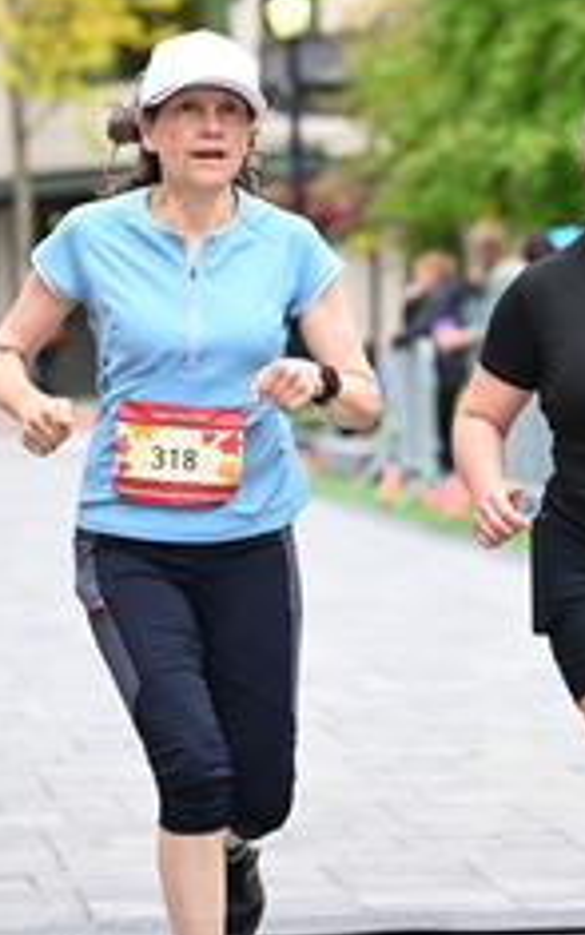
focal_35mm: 205
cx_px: 563
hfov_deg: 6.4
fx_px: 5226
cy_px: 279
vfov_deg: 10.2
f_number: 2.8
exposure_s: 1/1600
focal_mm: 86
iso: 640
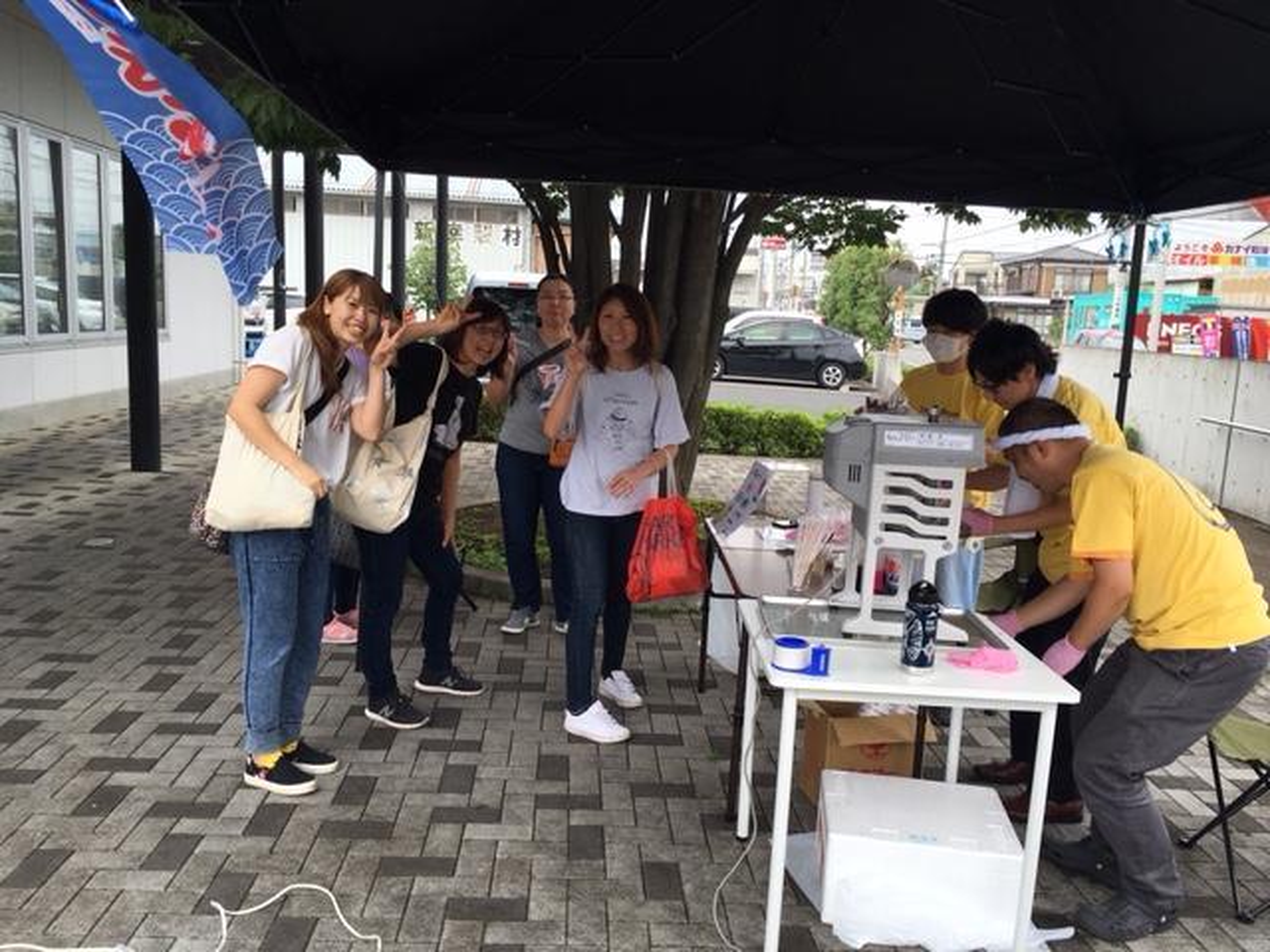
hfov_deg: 61.7
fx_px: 1064
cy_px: 476
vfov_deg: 48.2
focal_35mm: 29
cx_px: 635
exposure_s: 1/269
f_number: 2.2
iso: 25
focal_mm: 4.2
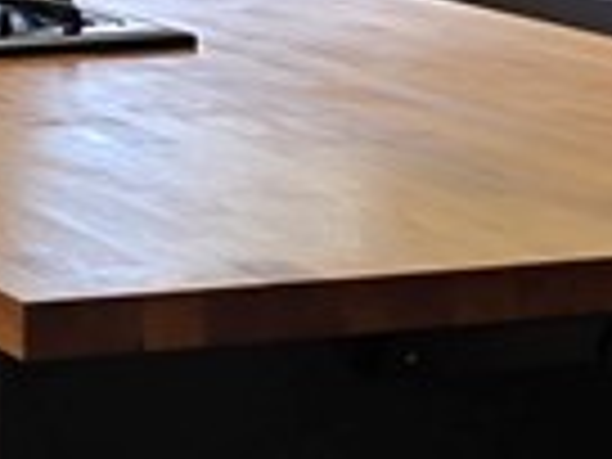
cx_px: -360
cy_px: -117
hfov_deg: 10.9
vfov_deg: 8.5
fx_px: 3059
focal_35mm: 173
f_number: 1.7
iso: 25
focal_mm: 6.3
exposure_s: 1/120
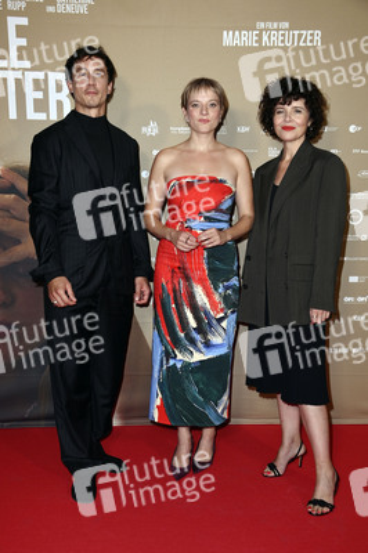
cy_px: 276
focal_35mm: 44
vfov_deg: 44.5
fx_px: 676
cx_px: 184
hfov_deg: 30.5
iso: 640
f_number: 5.6
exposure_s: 1/250
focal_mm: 44
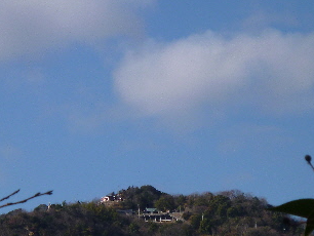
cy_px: 97
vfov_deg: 6.1
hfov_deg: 8.1
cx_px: 106
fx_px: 2224
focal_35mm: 245
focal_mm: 21.5
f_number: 5.9
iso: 100
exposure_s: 1/500
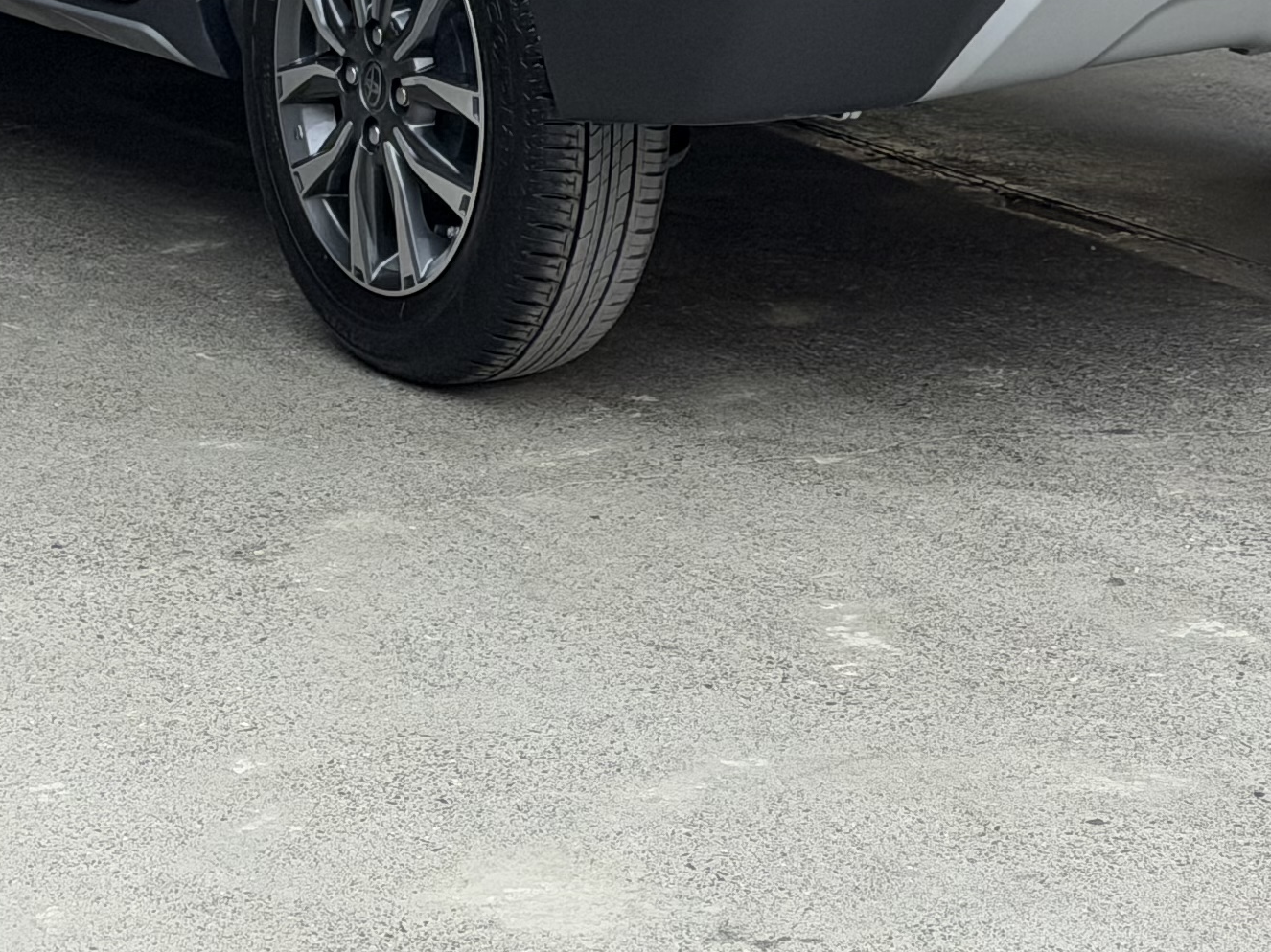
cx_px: 647
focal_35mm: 146
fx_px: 5360
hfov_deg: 13.5
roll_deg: -0.7
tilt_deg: -5.0
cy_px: -474
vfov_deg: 9.9
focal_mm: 6.76
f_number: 1.78
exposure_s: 1/100
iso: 80
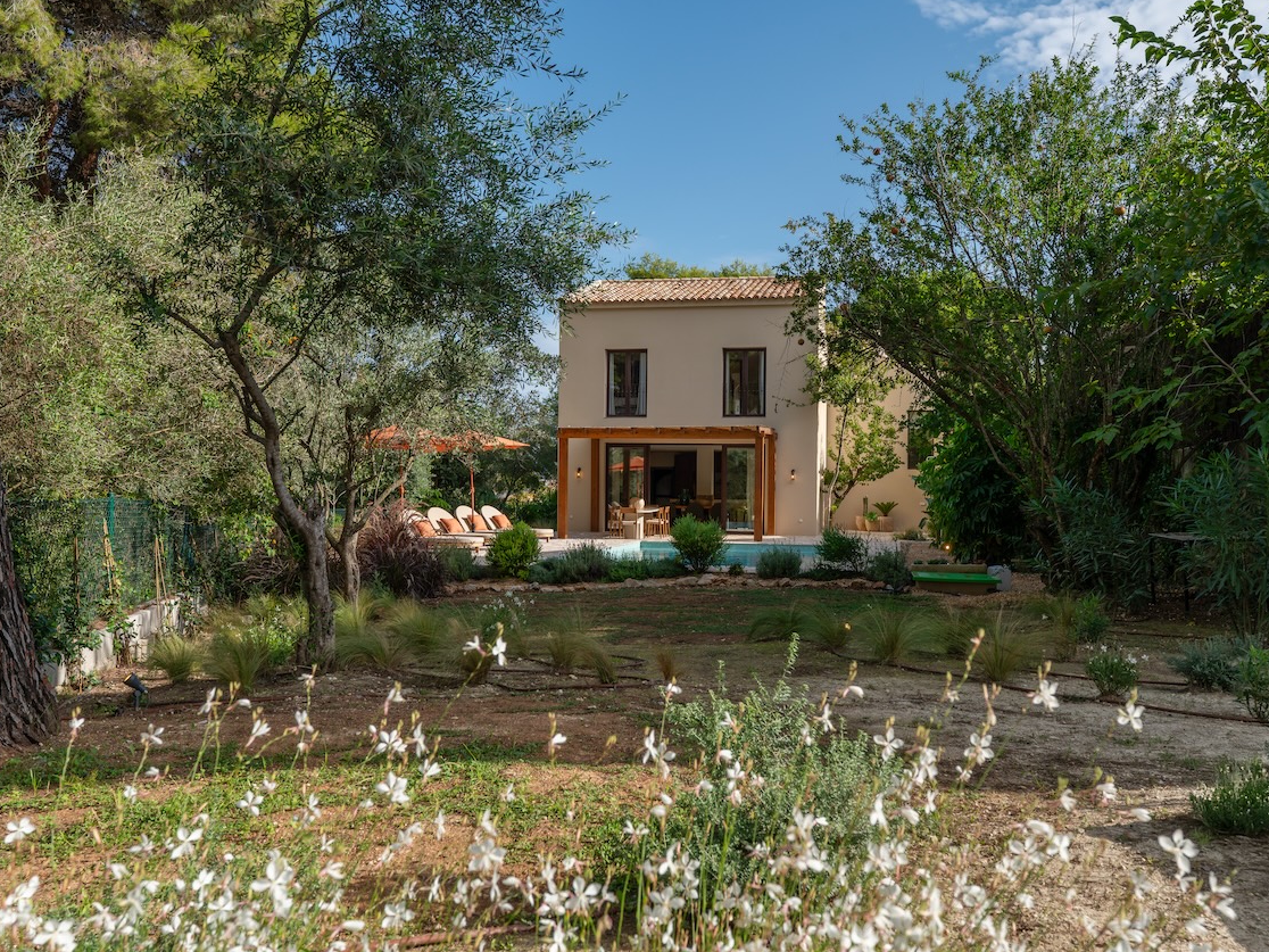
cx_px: 621
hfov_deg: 56.8
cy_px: 474
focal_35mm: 32
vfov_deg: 44.2
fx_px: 1173
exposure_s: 1/320
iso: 200
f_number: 9
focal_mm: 29
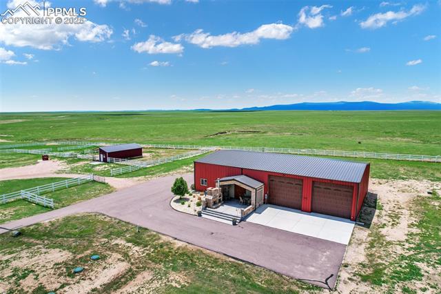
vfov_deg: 57.2
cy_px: 147
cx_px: 220
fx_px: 269
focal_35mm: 22
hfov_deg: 78.6
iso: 100
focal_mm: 8.38
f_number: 2.8
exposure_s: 1/2000
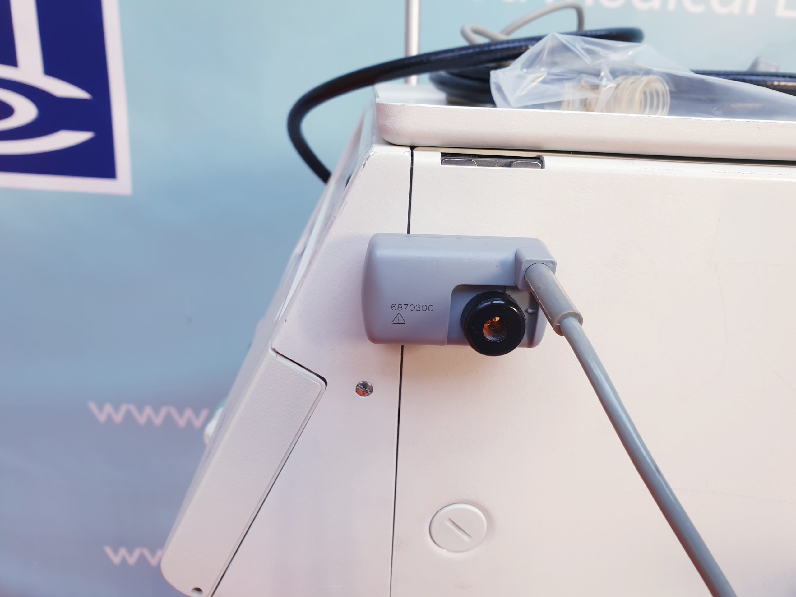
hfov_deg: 67.3
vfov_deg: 53.1
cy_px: 298
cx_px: 398
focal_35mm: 26
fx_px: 598
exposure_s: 1/50
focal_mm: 4.3
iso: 50
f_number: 2.4
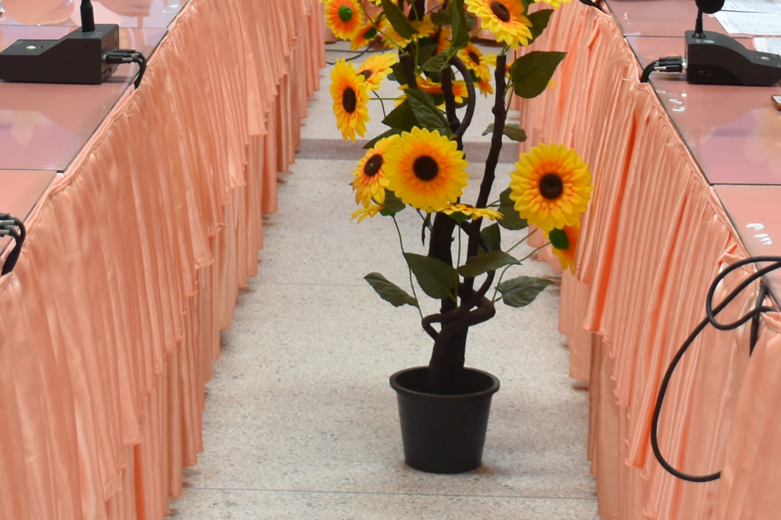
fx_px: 2553
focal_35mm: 118
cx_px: 342
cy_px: -247
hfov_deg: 17.4
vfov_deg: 11.2
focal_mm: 23
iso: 560
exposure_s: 1/60
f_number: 4
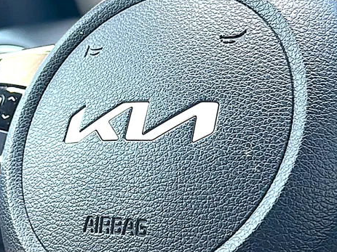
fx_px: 662
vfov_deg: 21.6
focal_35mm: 68
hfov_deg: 28.4
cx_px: 116
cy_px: 114
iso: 100
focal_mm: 6.86
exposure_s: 1/358
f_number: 1.78
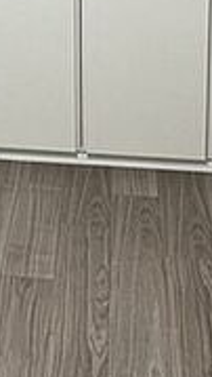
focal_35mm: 95
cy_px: -74
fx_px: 947
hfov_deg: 12.3
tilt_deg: -12.5
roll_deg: +2.8
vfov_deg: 20.9
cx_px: -90
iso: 100
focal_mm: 5.7
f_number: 1.5
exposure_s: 1/100
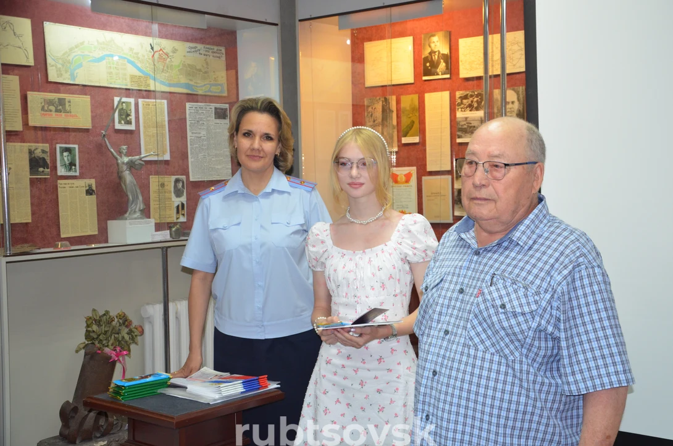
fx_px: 951
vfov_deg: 26.4
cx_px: 336
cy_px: 223
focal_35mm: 51
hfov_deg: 39.0
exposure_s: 1/60
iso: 1250
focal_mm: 34
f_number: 4.2
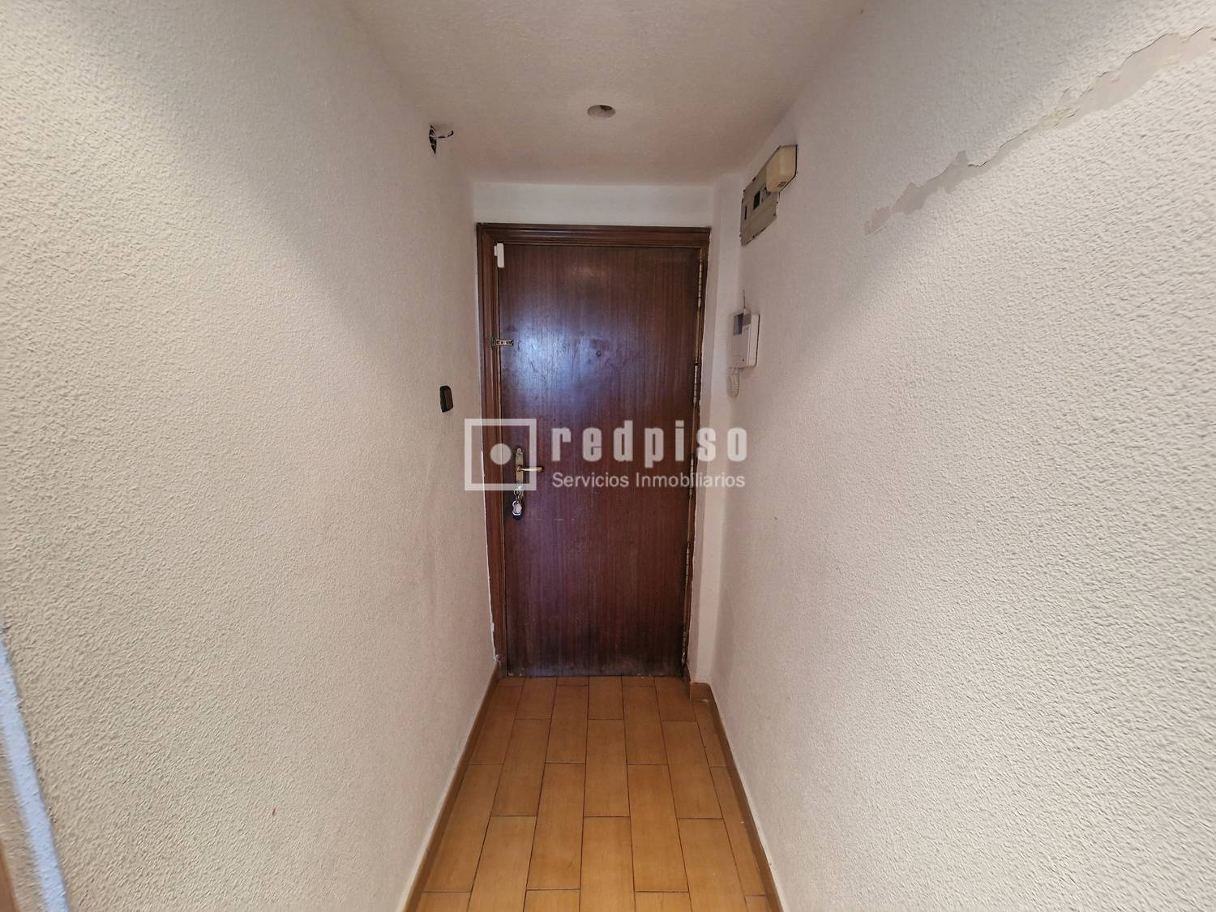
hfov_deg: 106.2
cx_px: 608
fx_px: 457
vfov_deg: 89.9
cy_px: 456
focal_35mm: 13
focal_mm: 2.2
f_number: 2.2
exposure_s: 1/50
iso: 400
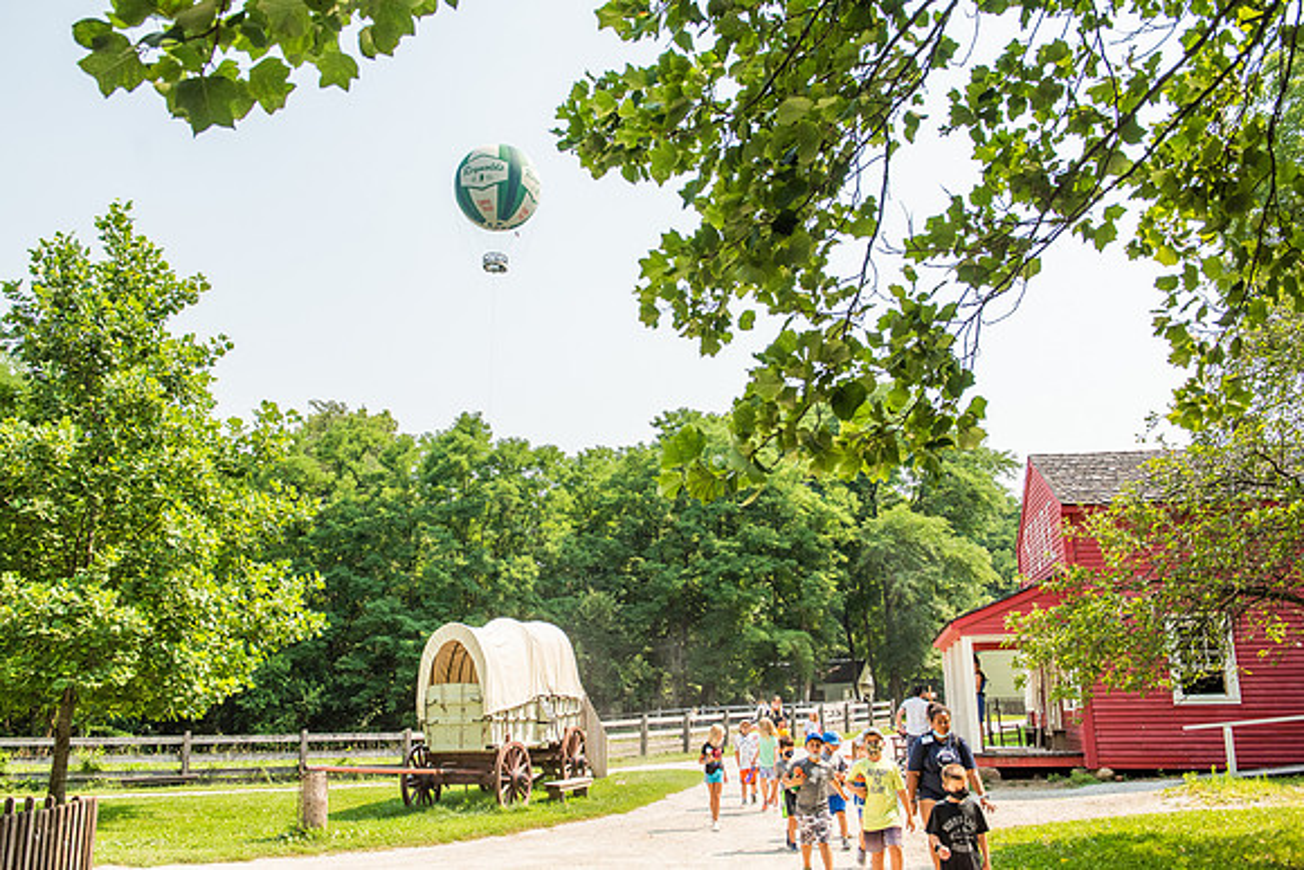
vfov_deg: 42.5
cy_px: 434
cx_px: 629
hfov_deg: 60.5
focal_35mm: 31
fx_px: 1117
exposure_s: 1/4000
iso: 500
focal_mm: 29
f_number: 4
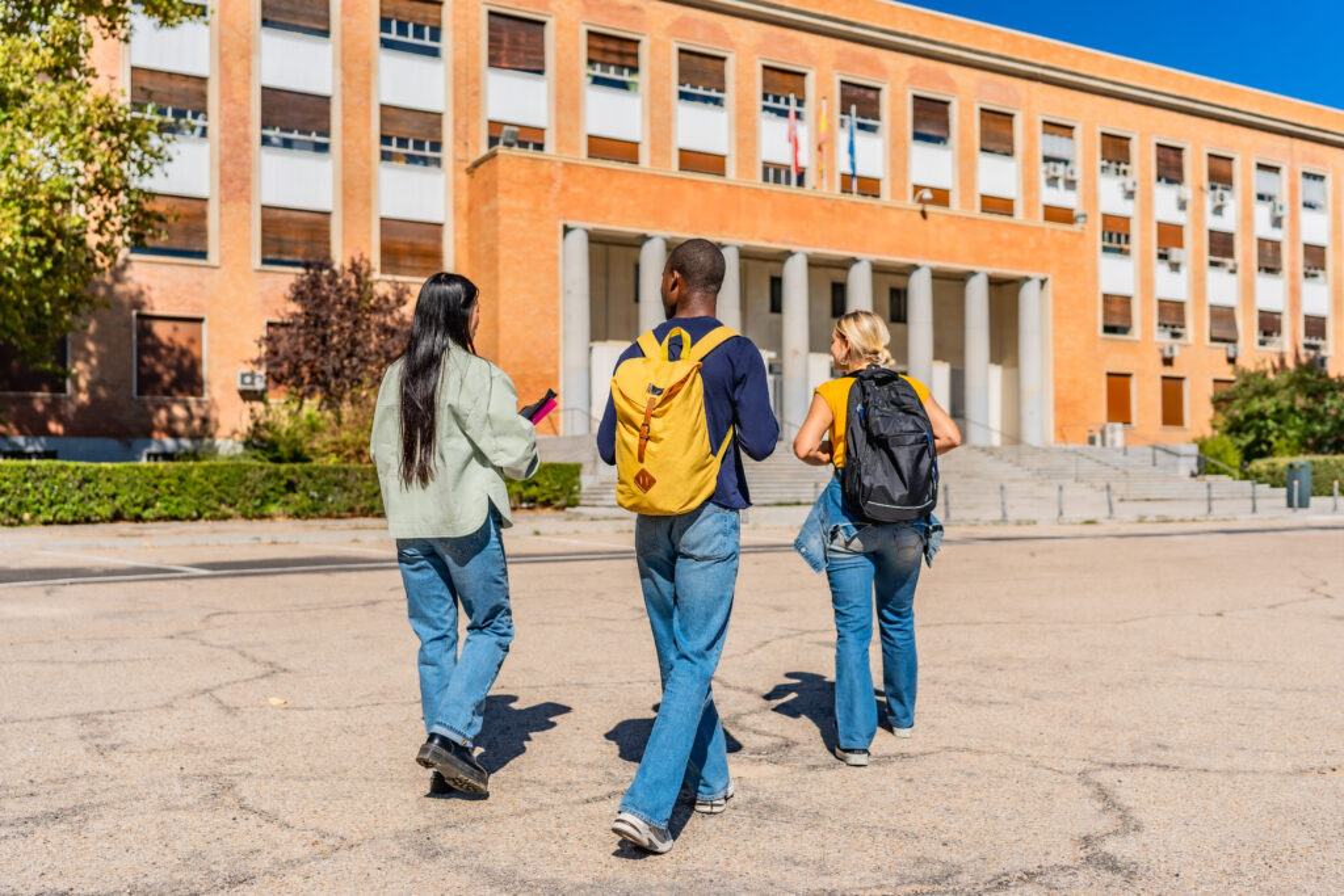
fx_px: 1307
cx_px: 672
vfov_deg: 37.9
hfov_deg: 54.4
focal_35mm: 35
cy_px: 448
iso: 100
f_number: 2.5
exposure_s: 1/3200
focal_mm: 35
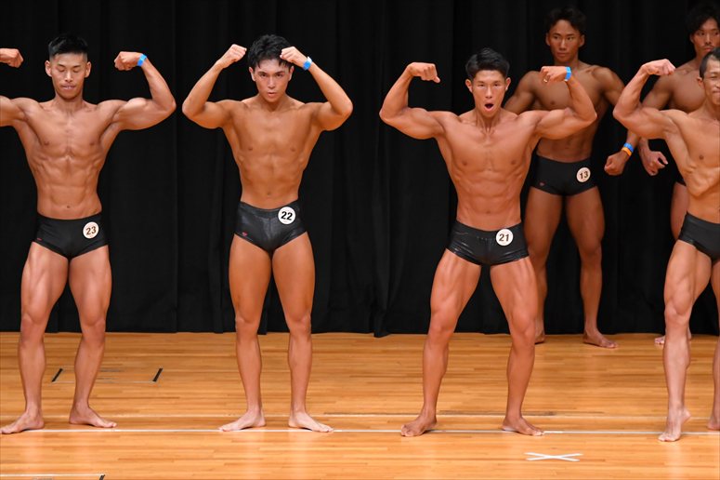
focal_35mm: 255
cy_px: 240
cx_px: 360
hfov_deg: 8.1
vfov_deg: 5.4
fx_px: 5098
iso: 4000
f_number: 5.6
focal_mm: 170
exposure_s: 1/400
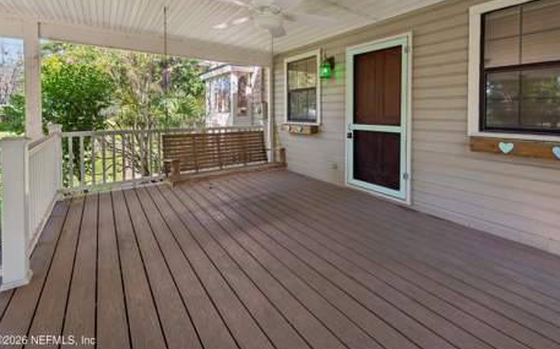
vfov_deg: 74.6
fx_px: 229
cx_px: 288
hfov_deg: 101.5
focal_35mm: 15
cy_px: 162
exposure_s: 1/100
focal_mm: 14
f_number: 8
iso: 400
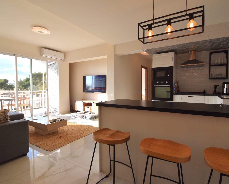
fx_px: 115
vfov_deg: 77.0
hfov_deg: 89.6
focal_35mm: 17
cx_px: 119
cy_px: 92
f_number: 6.3
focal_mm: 10
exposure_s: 1/250
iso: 200
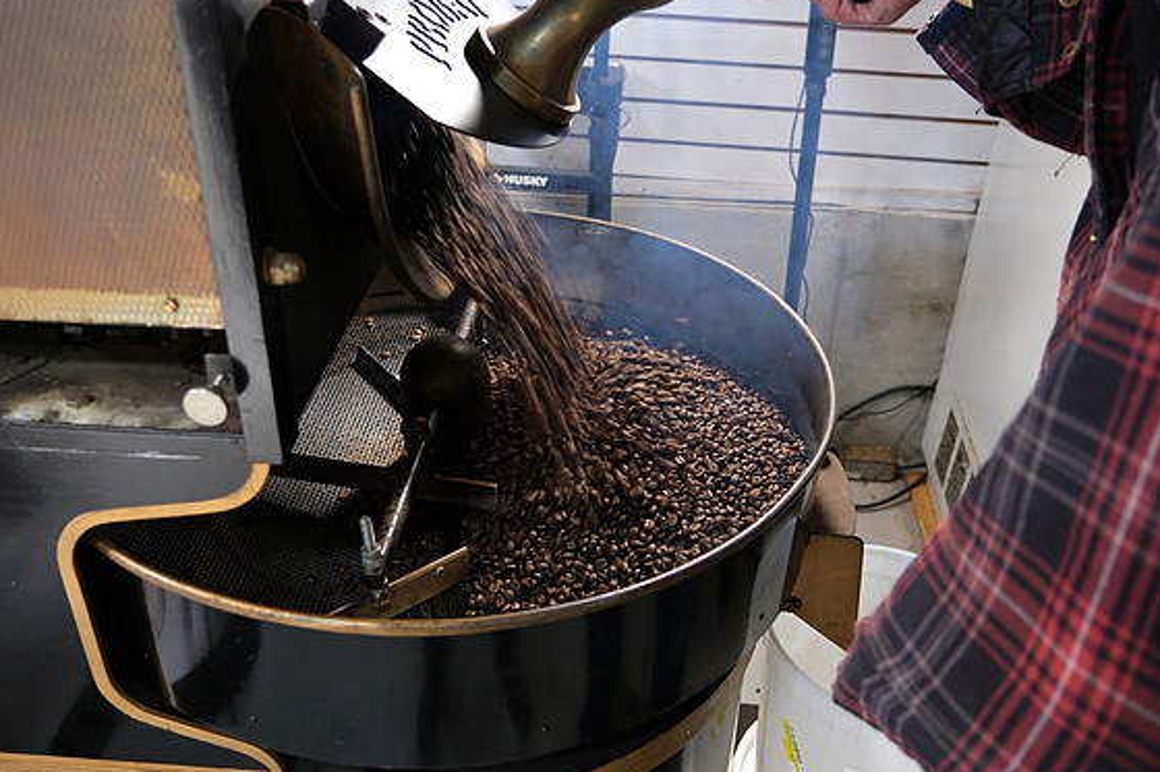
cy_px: 383
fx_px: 999
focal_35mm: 31
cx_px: 563
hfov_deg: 60.3
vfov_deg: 42.3
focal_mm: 20.2
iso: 1250
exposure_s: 1/60
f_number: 4
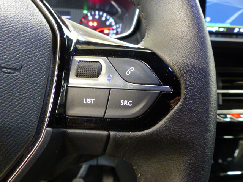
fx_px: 183
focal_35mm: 26
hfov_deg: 67.3
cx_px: 122
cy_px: 91
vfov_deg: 53.1
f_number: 2.8
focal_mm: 4.5
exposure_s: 1/5
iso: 400
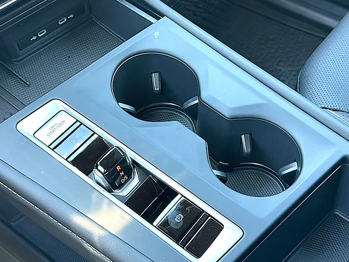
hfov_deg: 44.8
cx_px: 175
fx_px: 424
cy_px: 139
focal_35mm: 42
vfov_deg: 34.4
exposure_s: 1/84
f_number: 1.78
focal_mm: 6.86
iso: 80
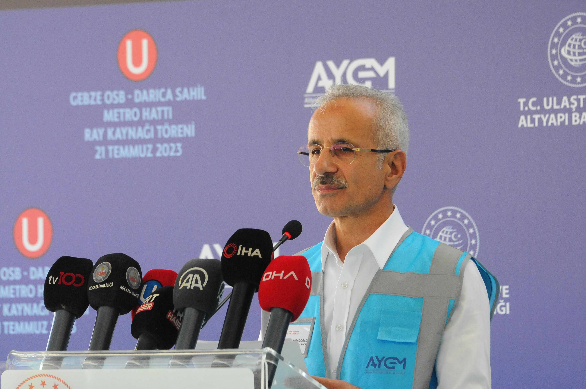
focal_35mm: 285
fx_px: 4633
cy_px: 194
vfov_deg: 4.8
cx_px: 293
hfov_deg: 7.2
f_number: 6.3
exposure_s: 1/400
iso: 1600
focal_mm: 190
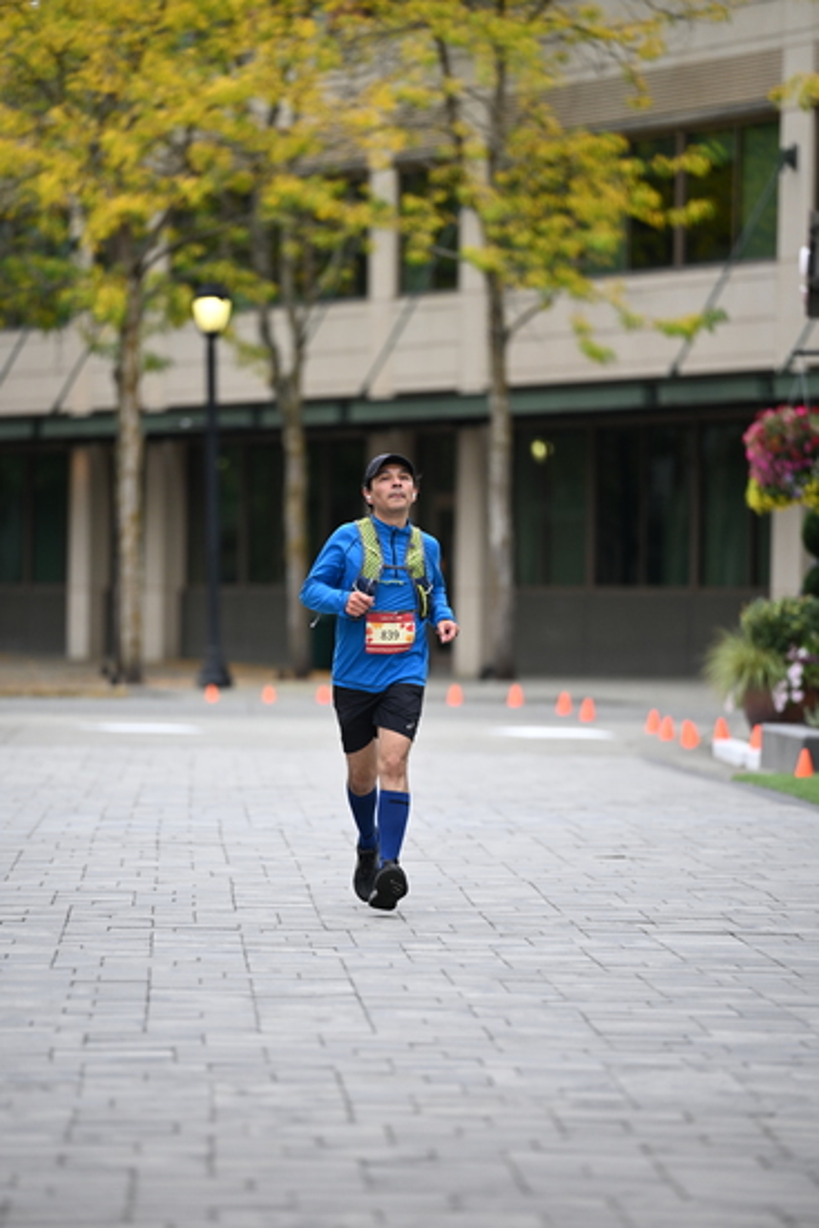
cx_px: 410
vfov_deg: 10.3
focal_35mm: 200
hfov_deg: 6.9
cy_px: 614
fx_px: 6820
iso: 640
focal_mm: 200
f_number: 2.8
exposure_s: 1/1600
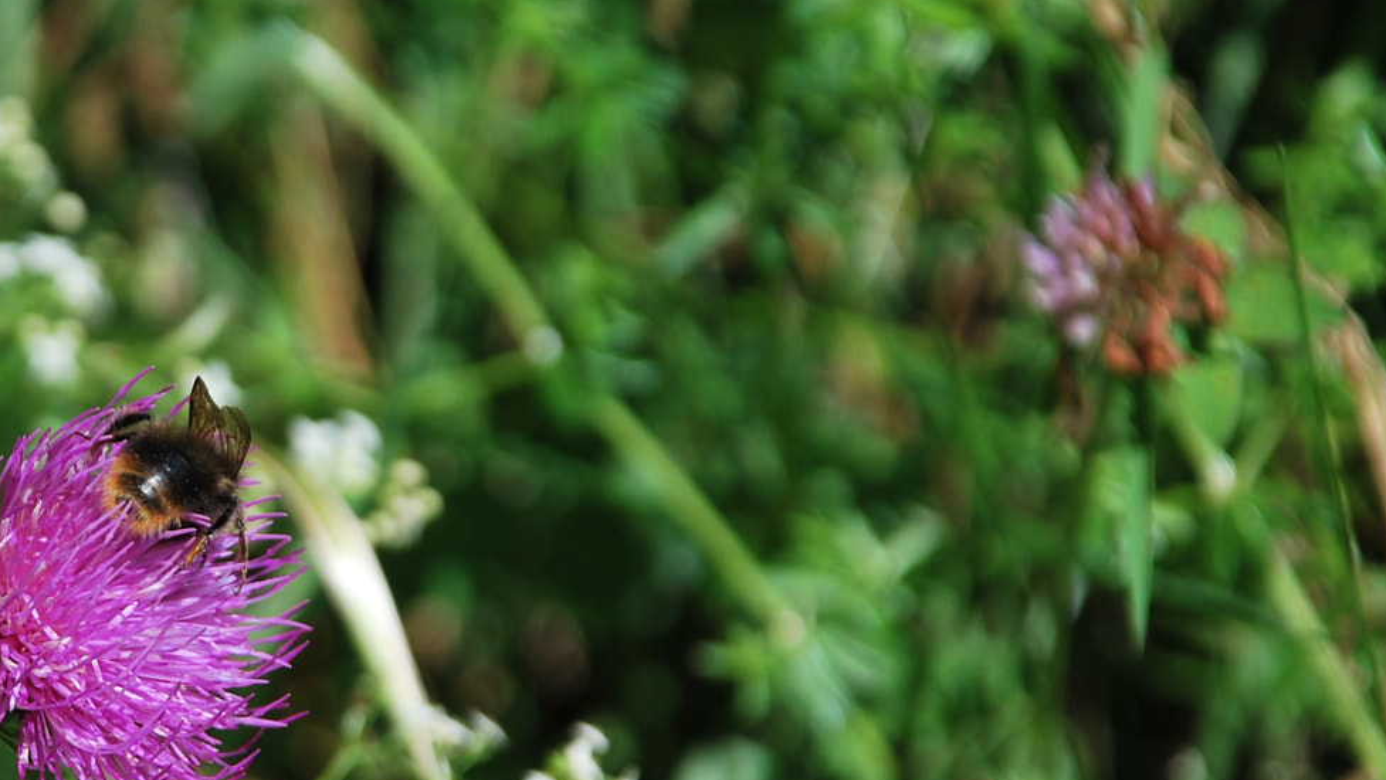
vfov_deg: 2.7
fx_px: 16361
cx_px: 125
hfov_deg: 4.8
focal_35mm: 445
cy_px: 469
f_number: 5.6
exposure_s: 1/500
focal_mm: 135
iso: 125
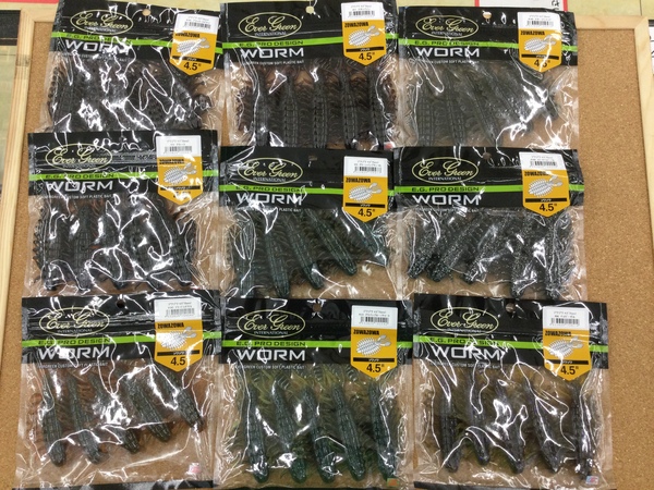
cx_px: 327
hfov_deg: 58.4
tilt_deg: -80.3
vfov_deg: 45.4
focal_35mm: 31
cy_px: 245
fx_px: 586
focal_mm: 3.3
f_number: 2.4
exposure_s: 1/30
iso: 40
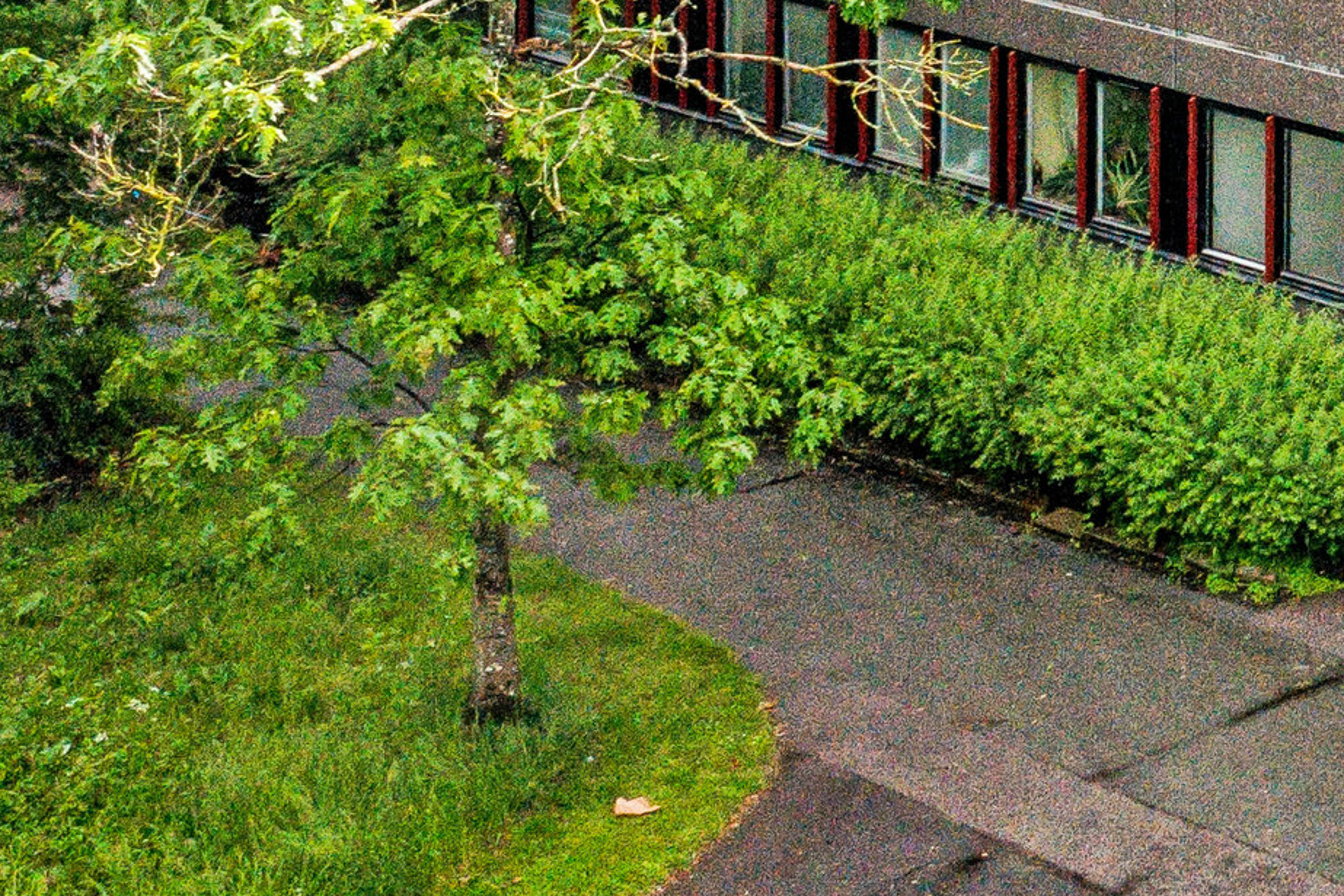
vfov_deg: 14.7
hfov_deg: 19.5
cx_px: 2005
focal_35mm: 91
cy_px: -55
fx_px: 3397
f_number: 7.1
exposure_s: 1/120
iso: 200
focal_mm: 10.3
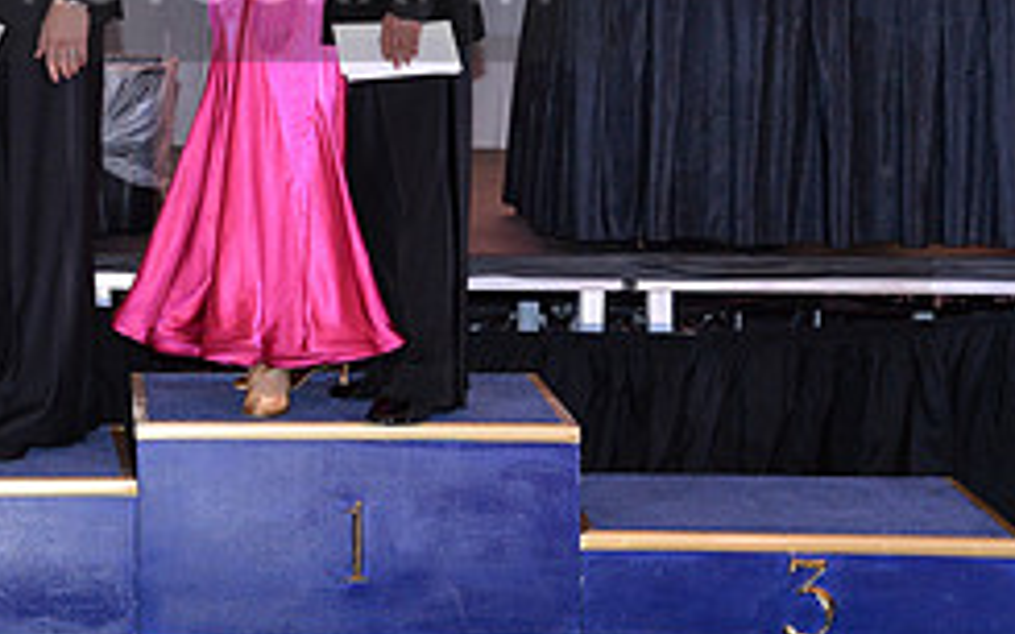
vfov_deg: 9.3
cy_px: -48
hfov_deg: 14.8
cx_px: 166
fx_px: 3872
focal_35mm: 140
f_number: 5
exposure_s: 1/250
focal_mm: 58
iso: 1600
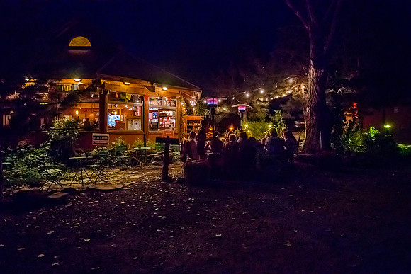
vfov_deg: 49.0
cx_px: 206
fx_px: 301
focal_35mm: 26
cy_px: 137
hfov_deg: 68.7
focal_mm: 26
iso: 8000
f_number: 2.8
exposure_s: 1/80
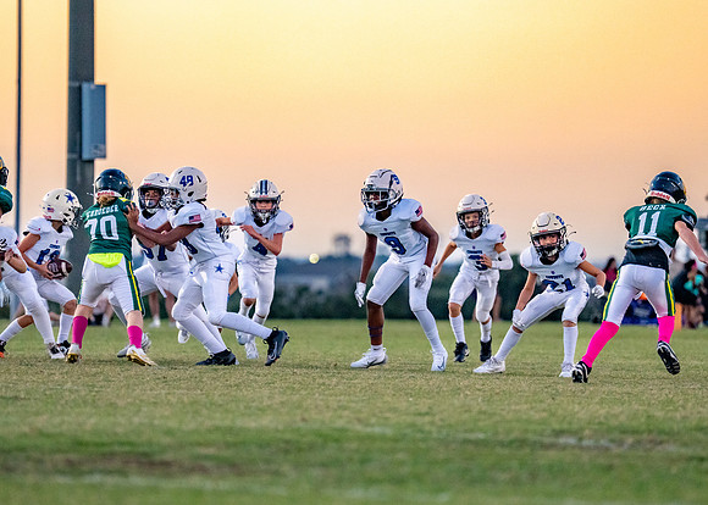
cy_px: 309
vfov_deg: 5.5
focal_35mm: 260
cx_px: 381
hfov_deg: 7.7
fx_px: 5235
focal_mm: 200
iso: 4000
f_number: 2.8
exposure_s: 1/1600
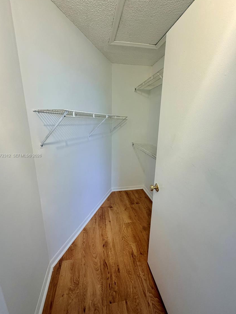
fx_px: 136
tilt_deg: -14.1
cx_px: 116
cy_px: 156
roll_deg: -0.1
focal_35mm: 15
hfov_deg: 81.7
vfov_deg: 98.2
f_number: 2.2
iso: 160
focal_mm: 2.22
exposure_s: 1/121
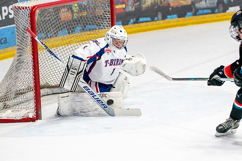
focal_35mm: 183
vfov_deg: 7.5
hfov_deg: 11.2
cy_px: 76
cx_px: 136
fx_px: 1230
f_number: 3.2
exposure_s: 1/800
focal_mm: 110
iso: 3200
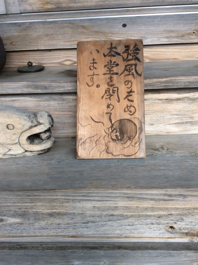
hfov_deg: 44.1
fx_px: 245
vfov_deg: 56.9
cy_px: 132
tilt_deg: -25.0
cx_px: 99
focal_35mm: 32
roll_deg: +3.6
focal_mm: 3.3
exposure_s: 1/175
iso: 32
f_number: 2.4
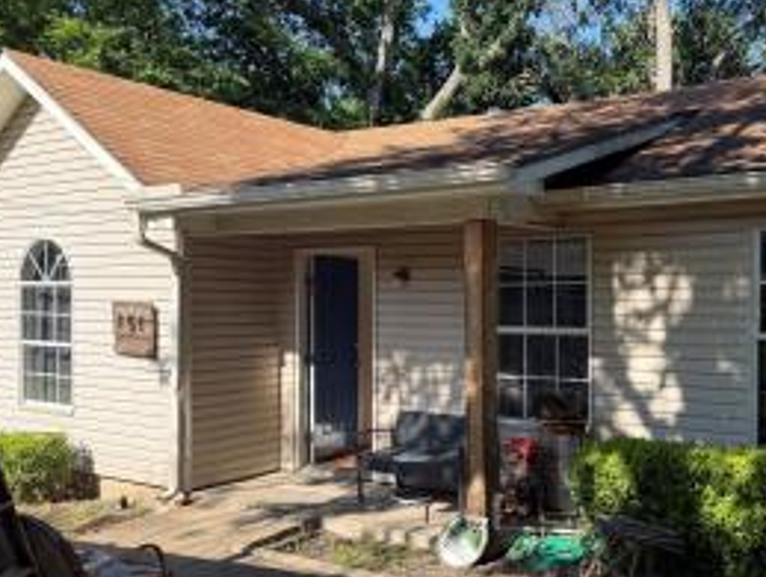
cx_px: 500
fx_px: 820
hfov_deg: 49.4
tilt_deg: -0.8
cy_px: 314
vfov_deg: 38.7
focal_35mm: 37
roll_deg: -1.1
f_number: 1.78
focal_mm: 6.76
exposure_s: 1/2445
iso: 100
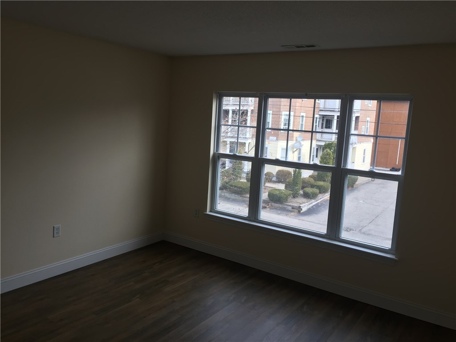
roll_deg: -3.4
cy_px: 171
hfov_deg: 61.7
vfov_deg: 48.2
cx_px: 228
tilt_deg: -6.9
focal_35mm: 29
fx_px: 382
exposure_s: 1/120
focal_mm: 4.15
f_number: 2.2
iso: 32
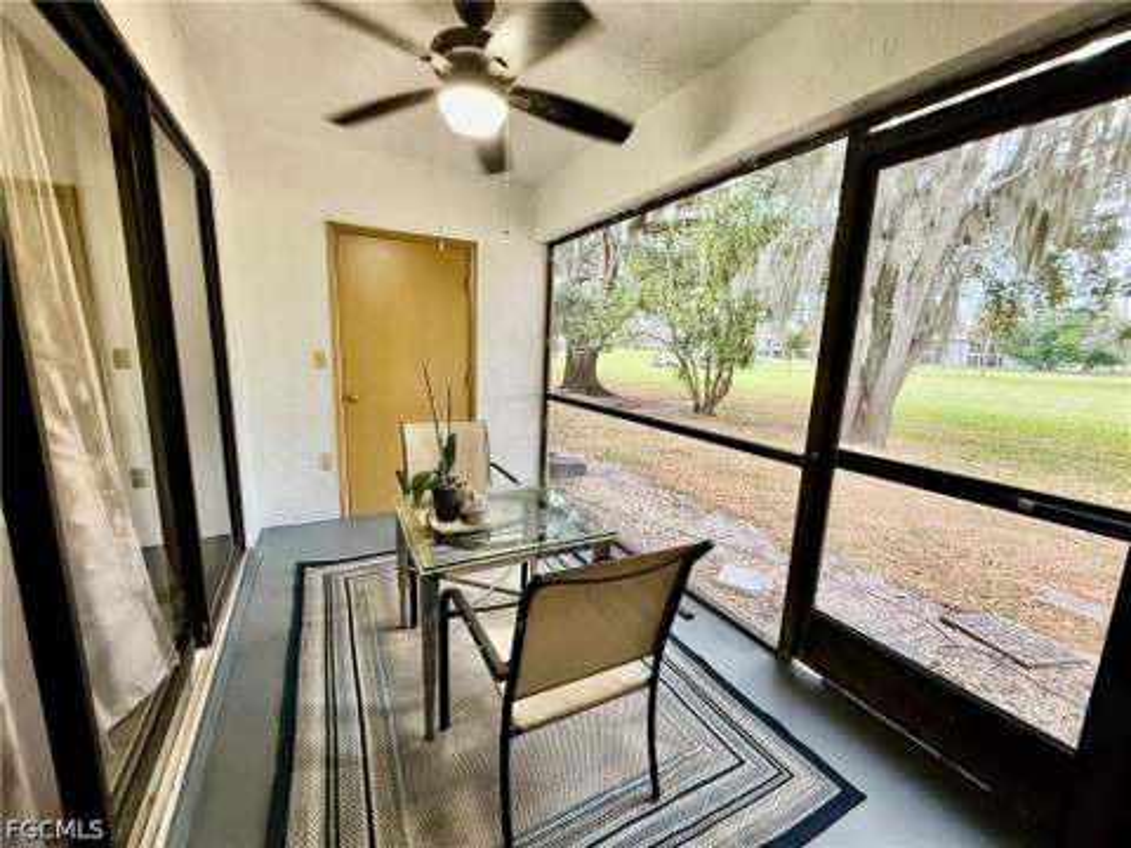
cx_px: 566
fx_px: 457
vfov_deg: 85.7
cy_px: 424
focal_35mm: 14
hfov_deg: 102.1
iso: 250
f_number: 2.2
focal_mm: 2.22
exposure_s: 1/60
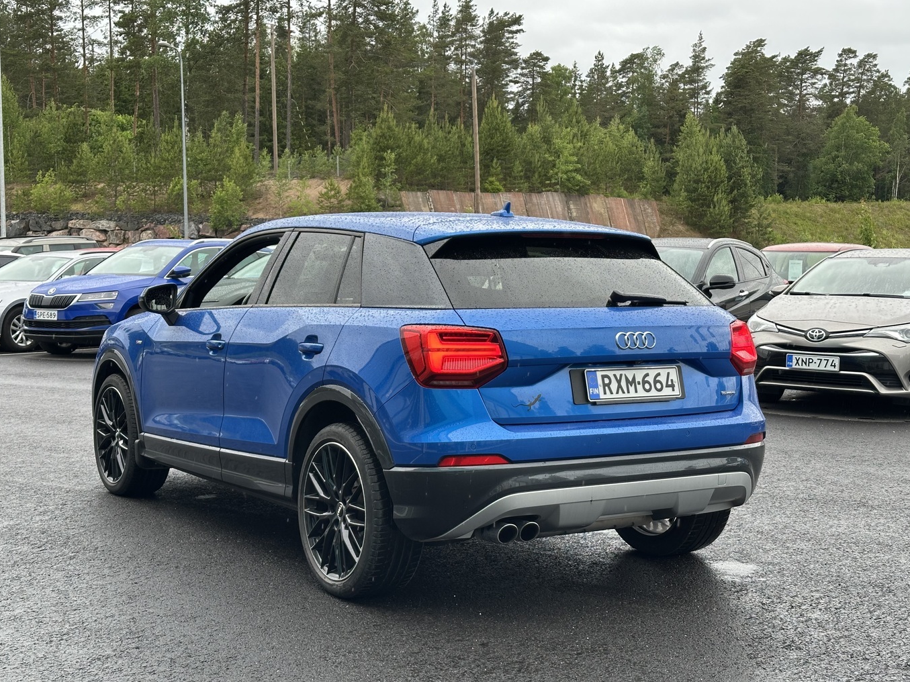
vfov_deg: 28.6
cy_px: 325
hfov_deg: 37.5
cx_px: 441
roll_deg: +0.3
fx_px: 1341
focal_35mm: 51
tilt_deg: -2.9
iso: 64
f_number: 1.78
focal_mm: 6.86
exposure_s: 1/183
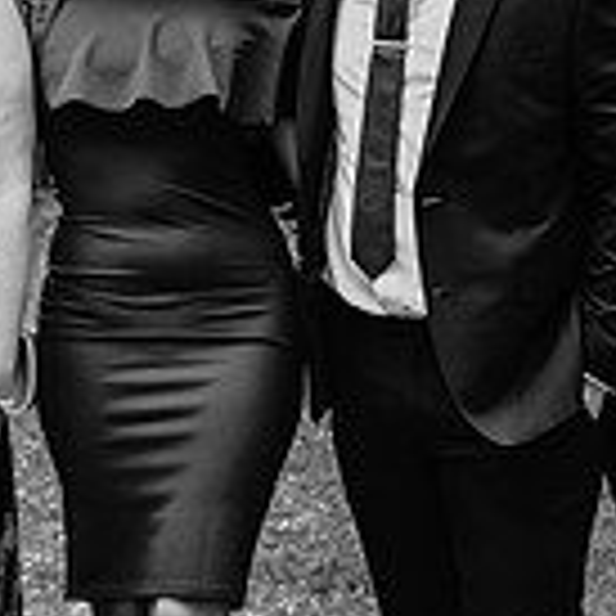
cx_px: -130
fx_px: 3624
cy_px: 254
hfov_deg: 9.6
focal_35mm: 180
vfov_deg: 9.7
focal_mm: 50
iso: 125
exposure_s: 1/200
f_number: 4
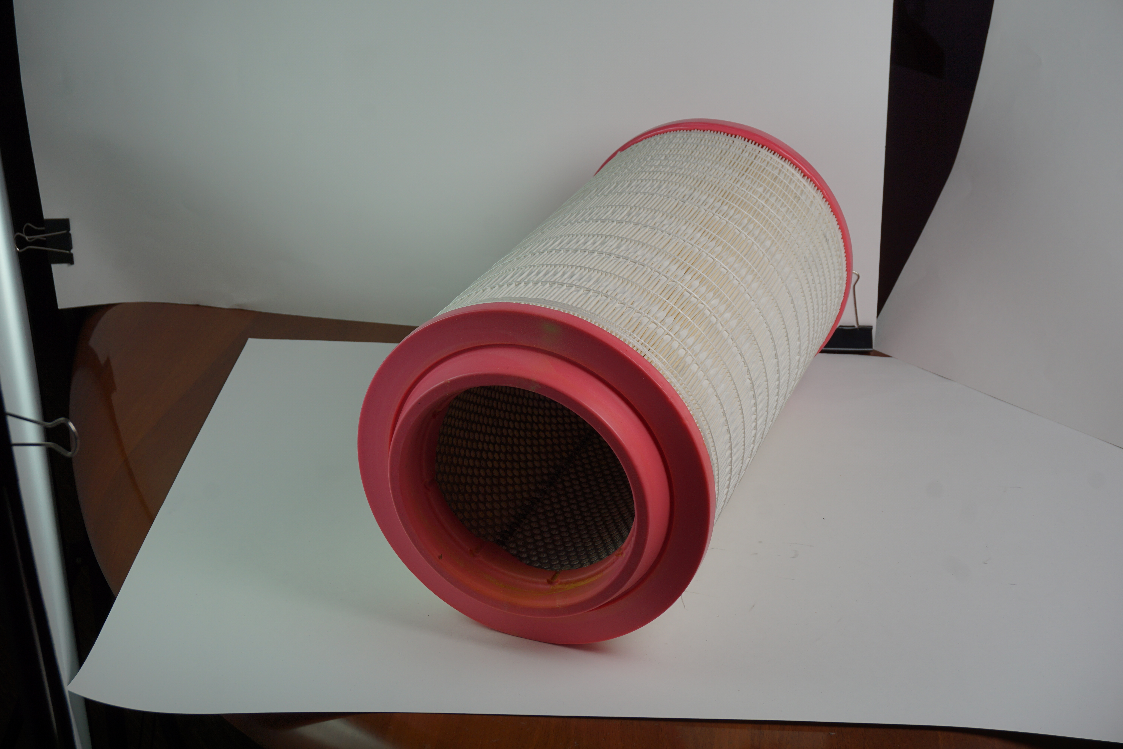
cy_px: 374
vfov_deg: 25.8
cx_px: 562
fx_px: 1638
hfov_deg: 37.9
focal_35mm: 52
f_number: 8
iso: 100
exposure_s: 1/15
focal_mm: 35
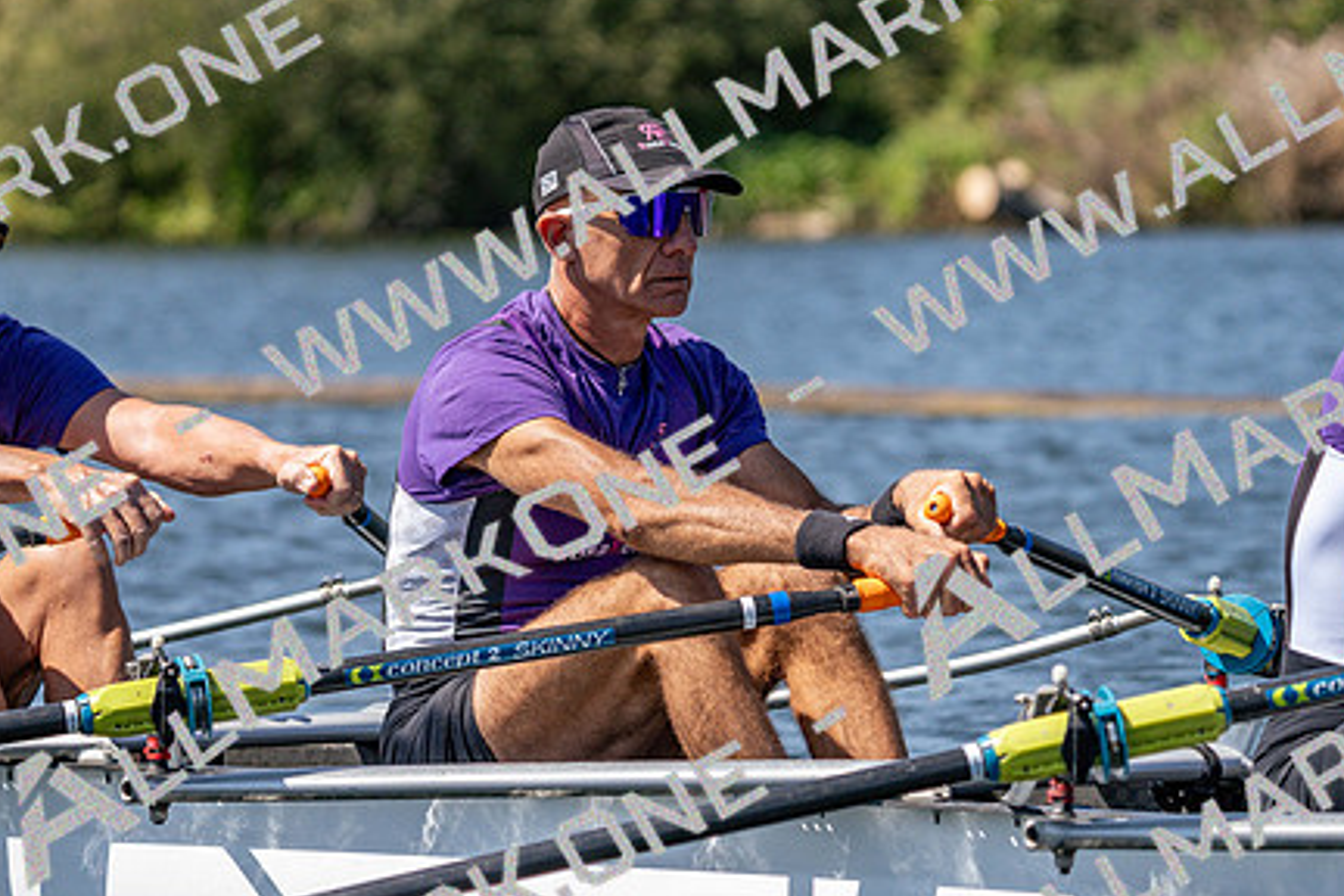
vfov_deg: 4.7
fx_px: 10826
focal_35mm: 290
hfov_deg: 7.1
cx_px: 647
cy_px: 406
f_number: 5.6
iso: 250
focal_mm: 216
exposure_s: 1/2000
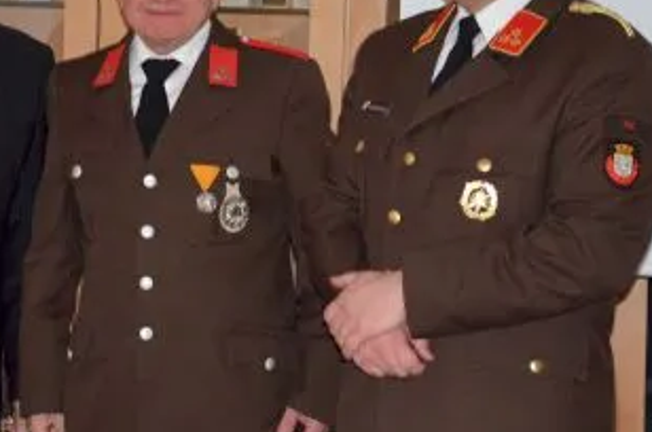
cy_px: 119
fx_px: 2404
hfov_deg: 15.4
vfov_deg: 10.2
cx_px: 178
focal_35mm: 133
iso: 3200
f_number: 4.8
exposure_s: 1/60
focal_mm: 42
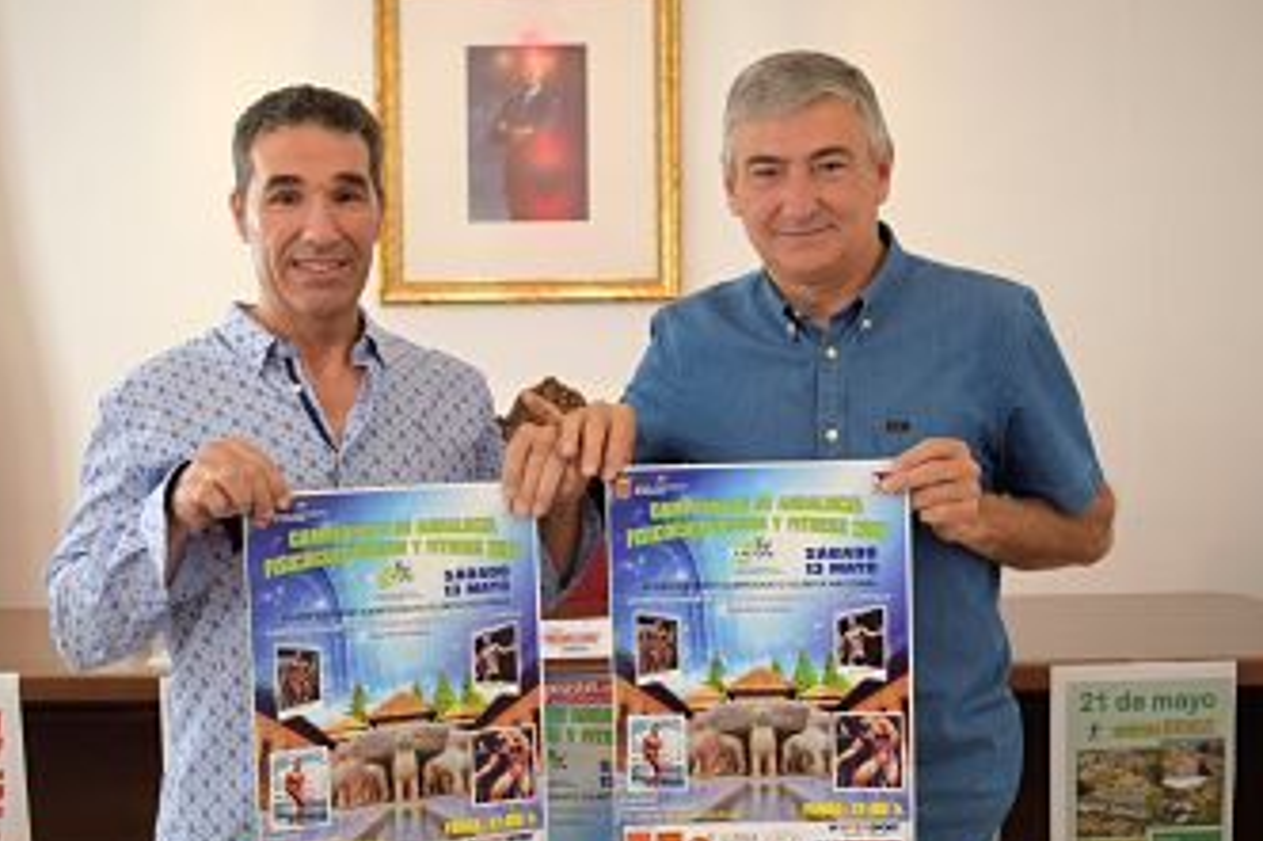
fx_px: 1459
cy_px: 489
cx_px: 506
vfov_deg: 32.1
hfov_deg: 46.6
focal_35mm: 42
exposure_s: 1/100
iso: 400
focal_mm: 23
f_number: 5
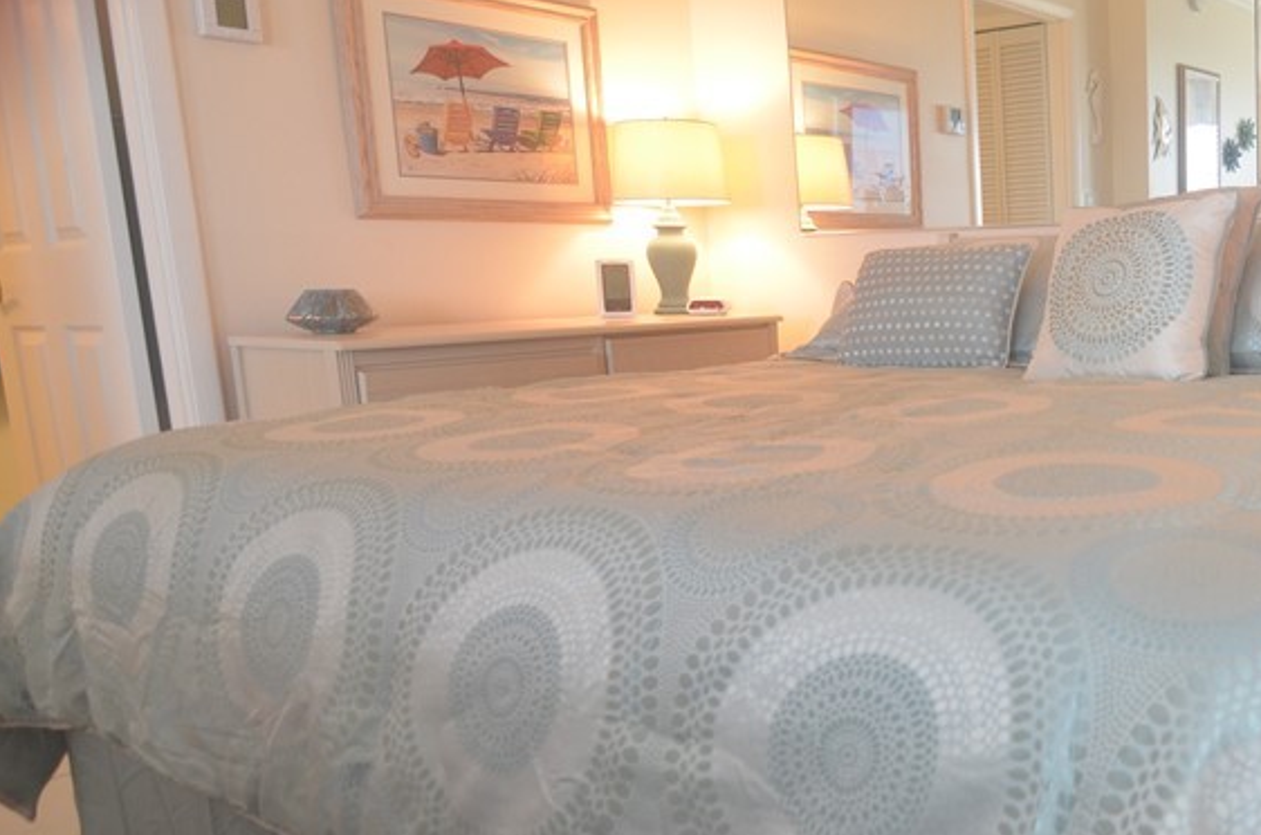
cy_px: 441
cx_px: 1181
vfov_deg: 41.0
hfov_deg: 50.7
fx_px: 1117
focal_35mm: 32
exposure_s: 1/60
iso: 450
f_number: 2.8
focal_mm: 11
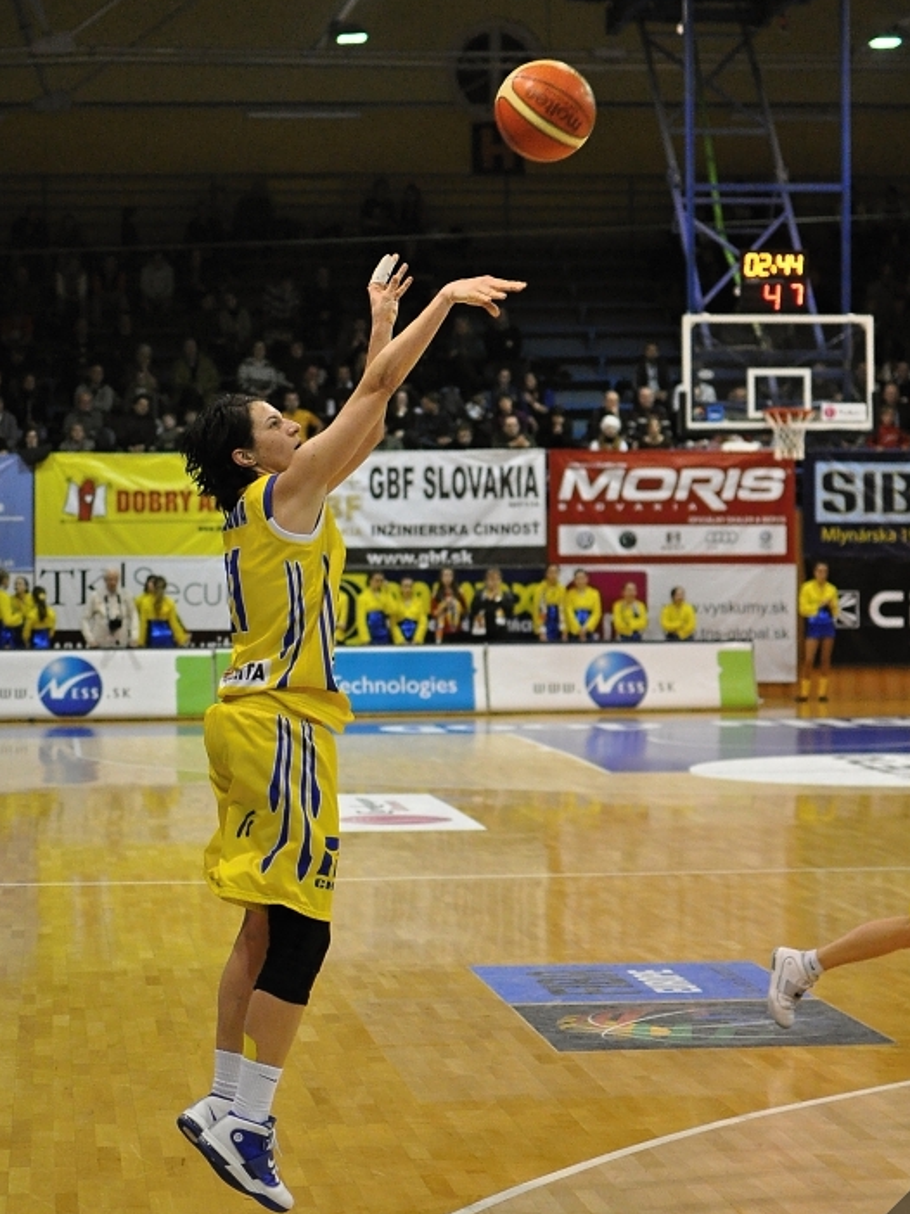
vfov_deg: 33.5
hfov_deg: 25.4
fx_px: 2018
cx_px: 454
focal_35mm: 58
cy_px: 666
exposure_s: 1/1000
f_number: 2.2
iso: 1600
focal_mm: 35
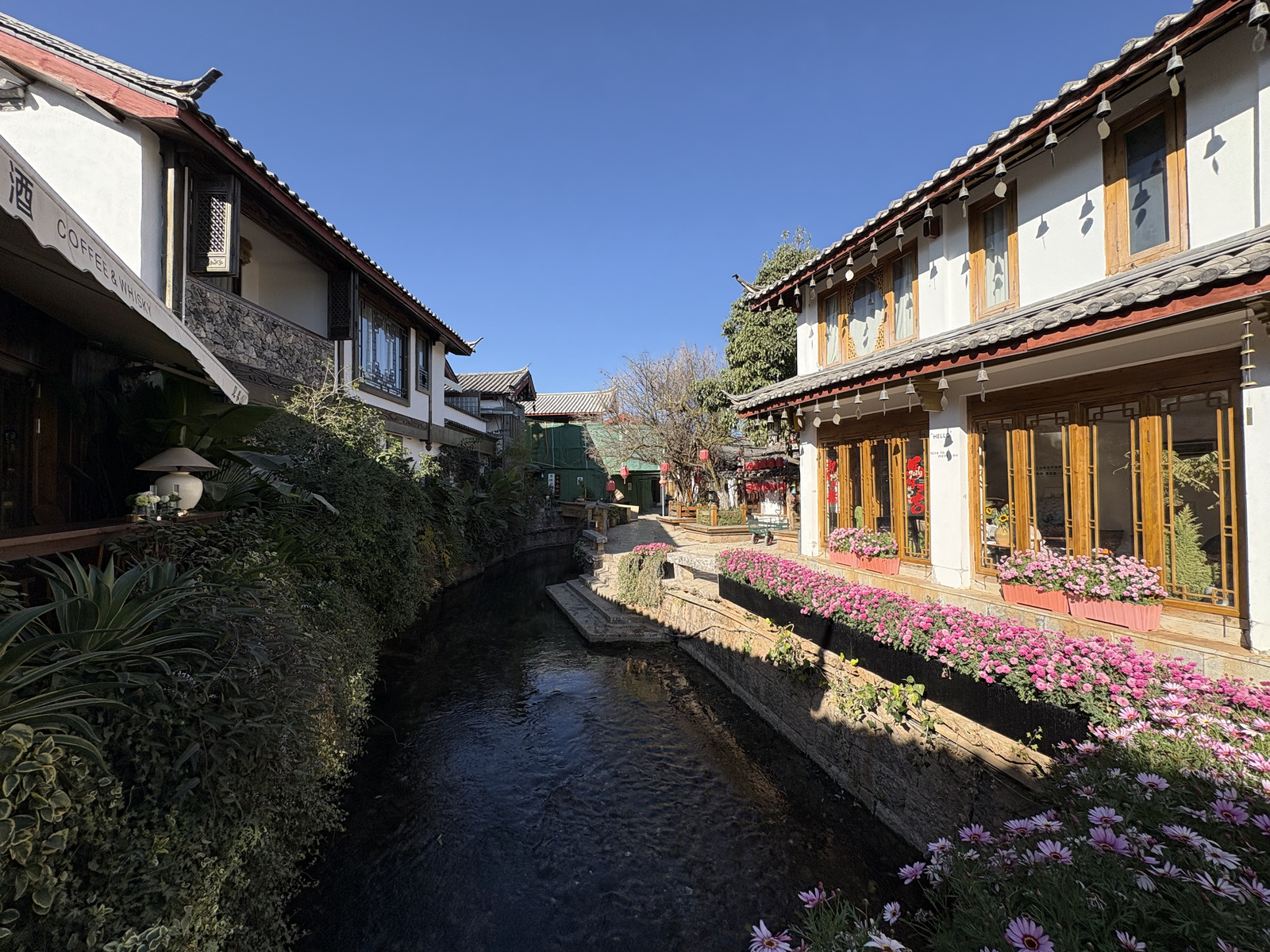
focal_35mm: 14
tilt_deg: +1.7
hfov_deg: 102.1
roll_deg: +0.5
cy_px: 476
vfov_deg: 85.7
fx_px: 514
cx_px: 635
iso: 50
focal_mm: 2.22
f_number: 2.2
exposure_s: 1/1256
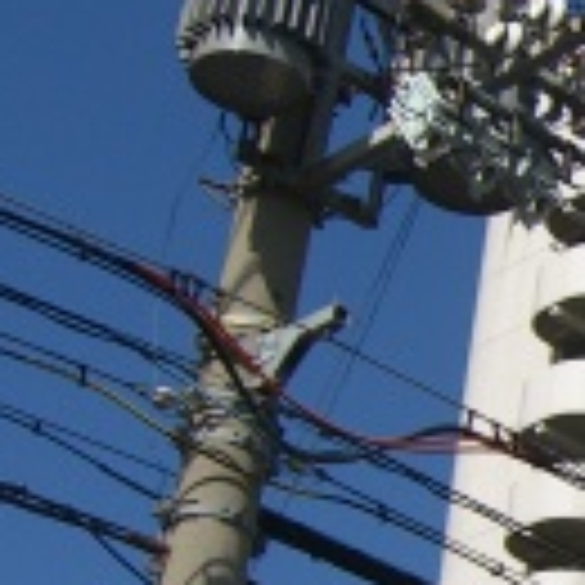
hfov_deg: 9.7
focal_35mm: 165
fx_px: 3155
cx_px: 1278
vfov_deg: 10.5
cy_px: 662
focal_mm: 7.9
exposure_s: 1/200
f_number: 8
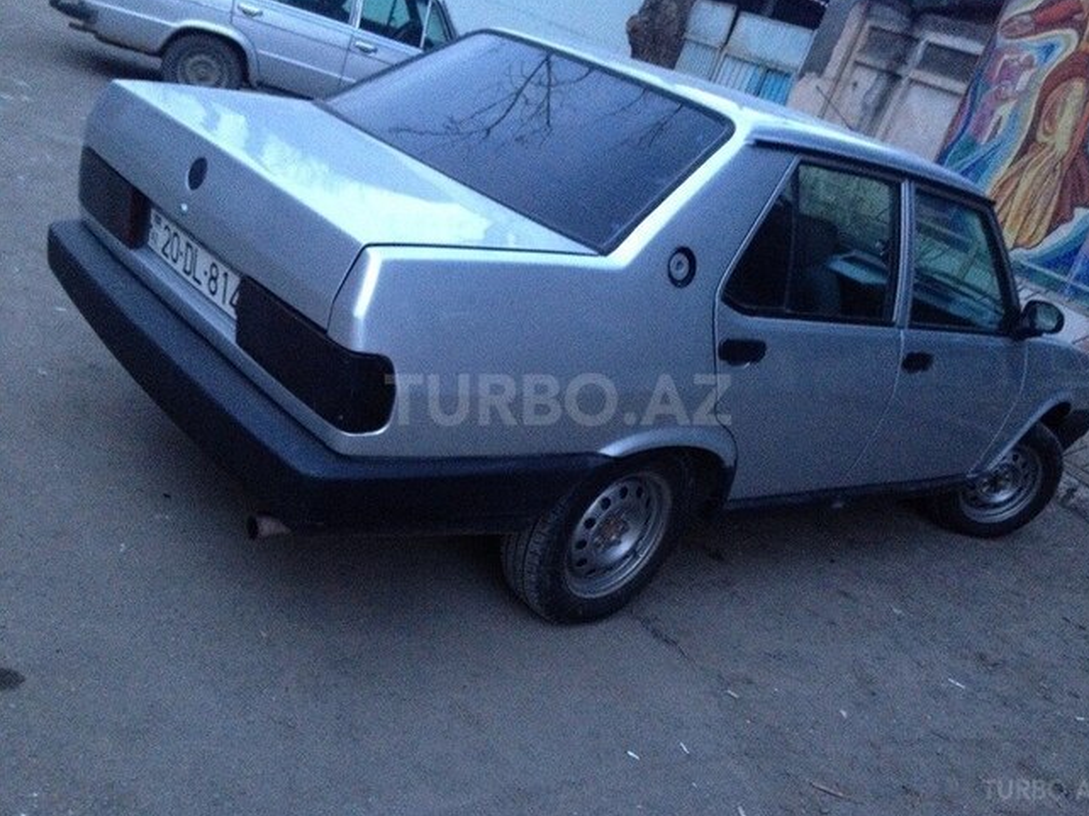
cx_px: 558
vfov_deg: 39.6
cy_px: 400
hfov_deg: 51.4
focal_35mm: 36
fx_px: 1132
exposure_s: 1/17
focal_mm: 4.28
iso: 400
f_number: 2.4
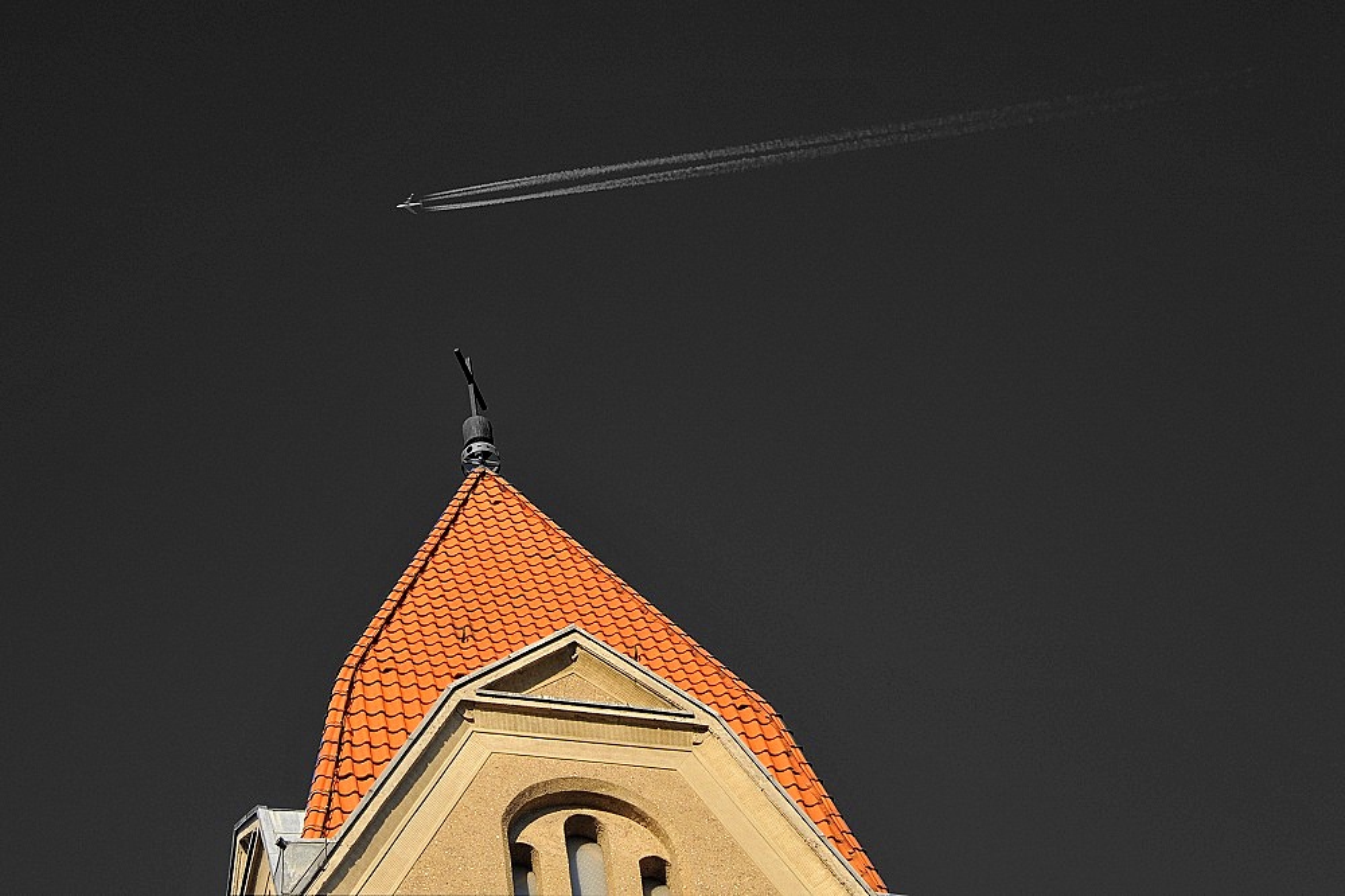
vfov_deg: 15.2
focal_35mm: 90
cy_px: 448
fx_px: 3361
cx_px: 672
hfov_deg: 22.6
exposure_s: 1/320
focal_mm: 90
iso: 400
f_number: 13
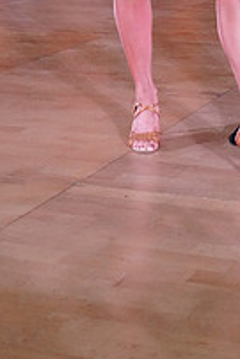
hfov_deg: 14.7
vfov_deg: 20.4
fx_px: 888
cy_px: -139
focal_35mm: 89
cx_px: 312
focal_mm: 31
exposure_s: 1/250
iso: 3200
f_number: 5.6
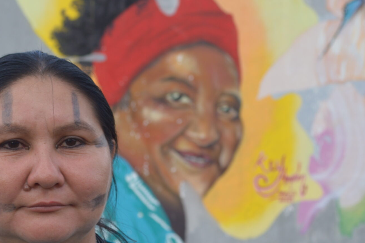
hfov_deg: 18.3
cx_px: 213
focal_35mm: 112
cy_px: 174
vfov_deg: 12.2
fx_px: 1134
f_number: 5.6
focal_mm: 38
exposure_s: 1/125
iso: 100
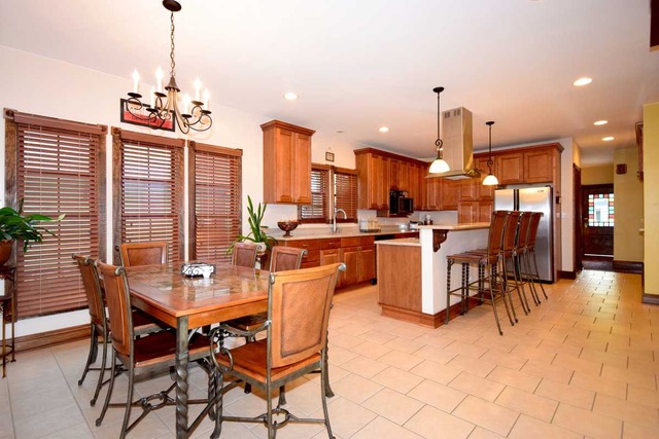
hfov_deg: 90.0
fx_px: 330
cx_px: 330
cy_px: 220
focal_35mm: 18
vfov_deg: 67.4
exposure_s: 1/60
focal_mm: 12
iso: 1600
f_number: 6.3
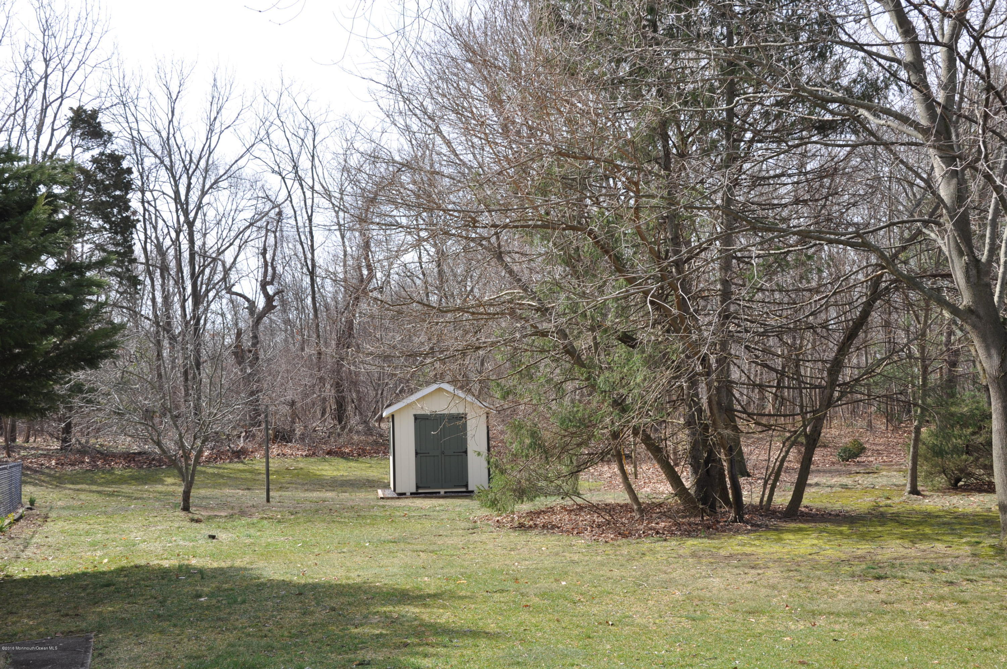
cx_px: 504
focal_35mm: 42
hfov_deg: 46.5
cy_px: 334
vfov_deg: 31.8
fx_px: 1173
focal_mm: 28
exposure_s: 1/200
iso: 200
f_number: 10
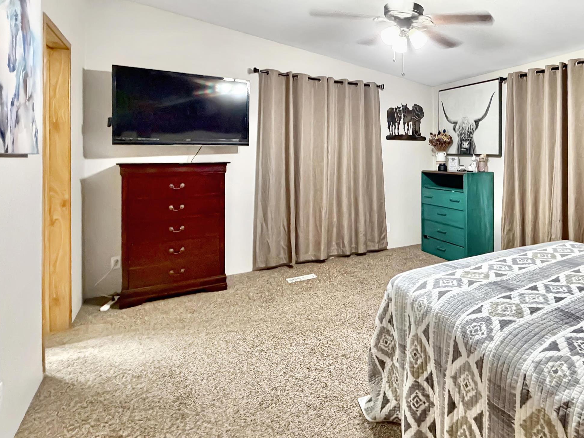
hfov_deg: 71.0
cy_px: 194
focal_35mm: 22
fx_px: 371
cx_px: 441
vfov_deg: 60.9
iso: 800
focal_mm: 2.22
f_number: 2.2
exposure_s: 1/60
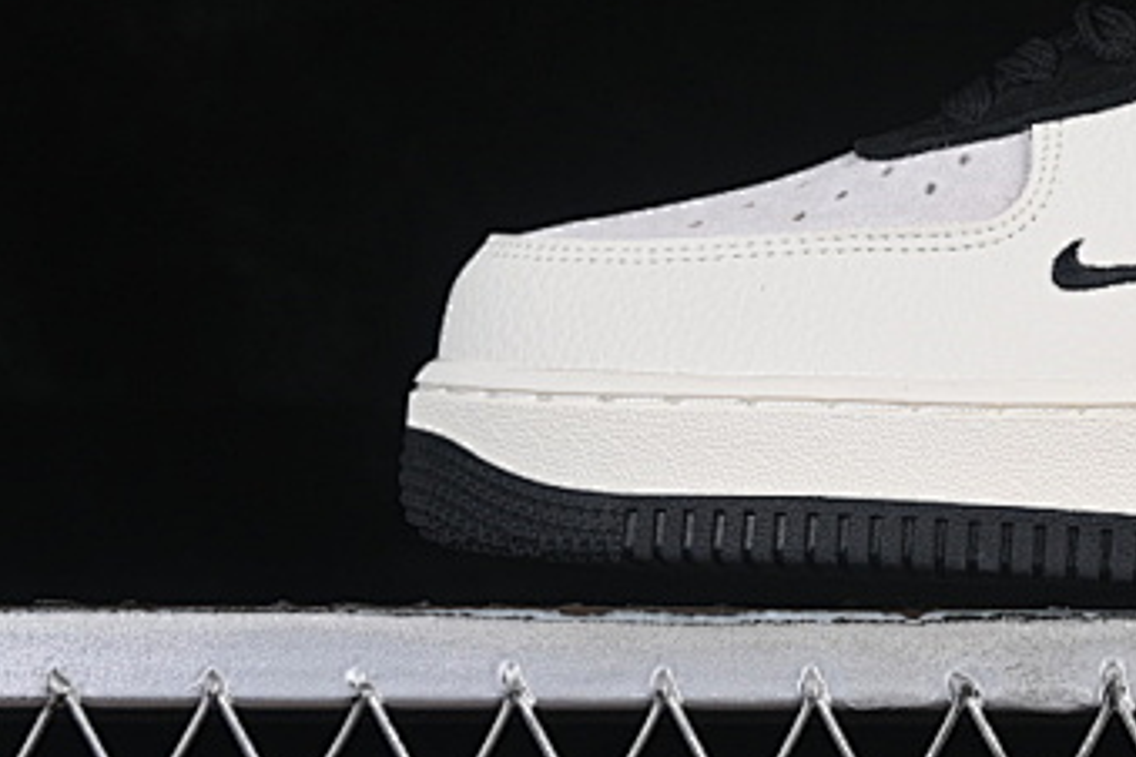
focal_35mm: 177
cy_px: 62
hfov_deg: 11.4
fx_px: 5585
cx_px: 1337
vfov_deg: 7.7
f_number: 8
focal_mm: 50
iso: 160
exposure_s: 1/80
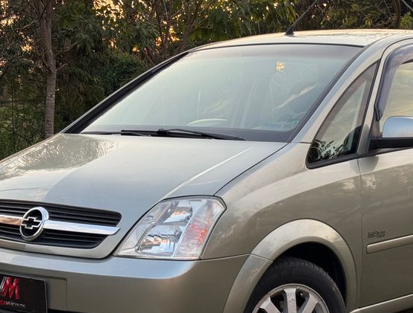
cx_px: 277
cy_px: 221
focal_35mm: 82
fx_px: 981
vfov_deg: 18.0
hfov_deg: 23.7
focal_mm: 6.76
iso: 64
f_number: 1.78
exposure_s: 1/496
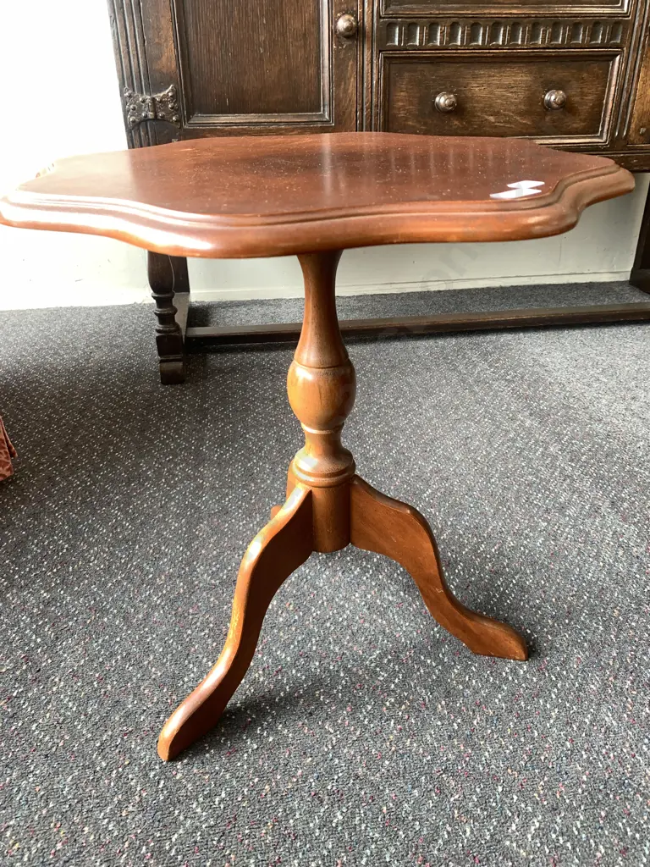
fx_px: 651
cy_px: 434
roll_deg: +0.2
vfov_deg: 67.3
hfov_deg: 53.1
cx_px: 325
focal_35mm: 26
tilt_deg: -28.2
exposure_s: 1/100
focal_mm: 4.25
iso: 80
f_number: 1.8
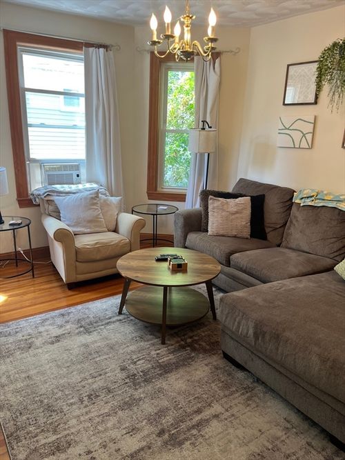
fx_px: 346
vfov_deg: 67.3
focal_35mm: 26
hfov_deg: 53.0
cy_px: 230
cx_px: 172
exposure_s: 1/120
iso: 100
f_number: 1.6
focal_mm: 5.1
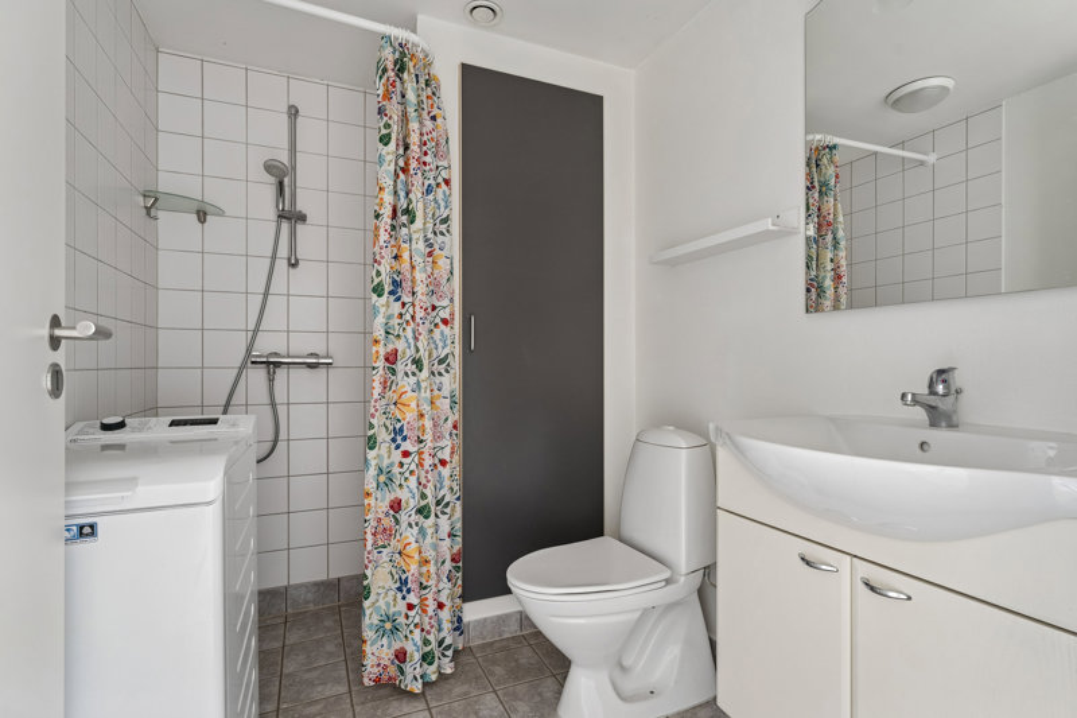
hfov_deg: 92.6
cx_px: 538
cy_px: 359
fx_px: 514
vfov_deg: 69.8
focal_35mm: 17
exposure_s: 4
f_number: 7.1
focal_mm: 17.2
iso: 800
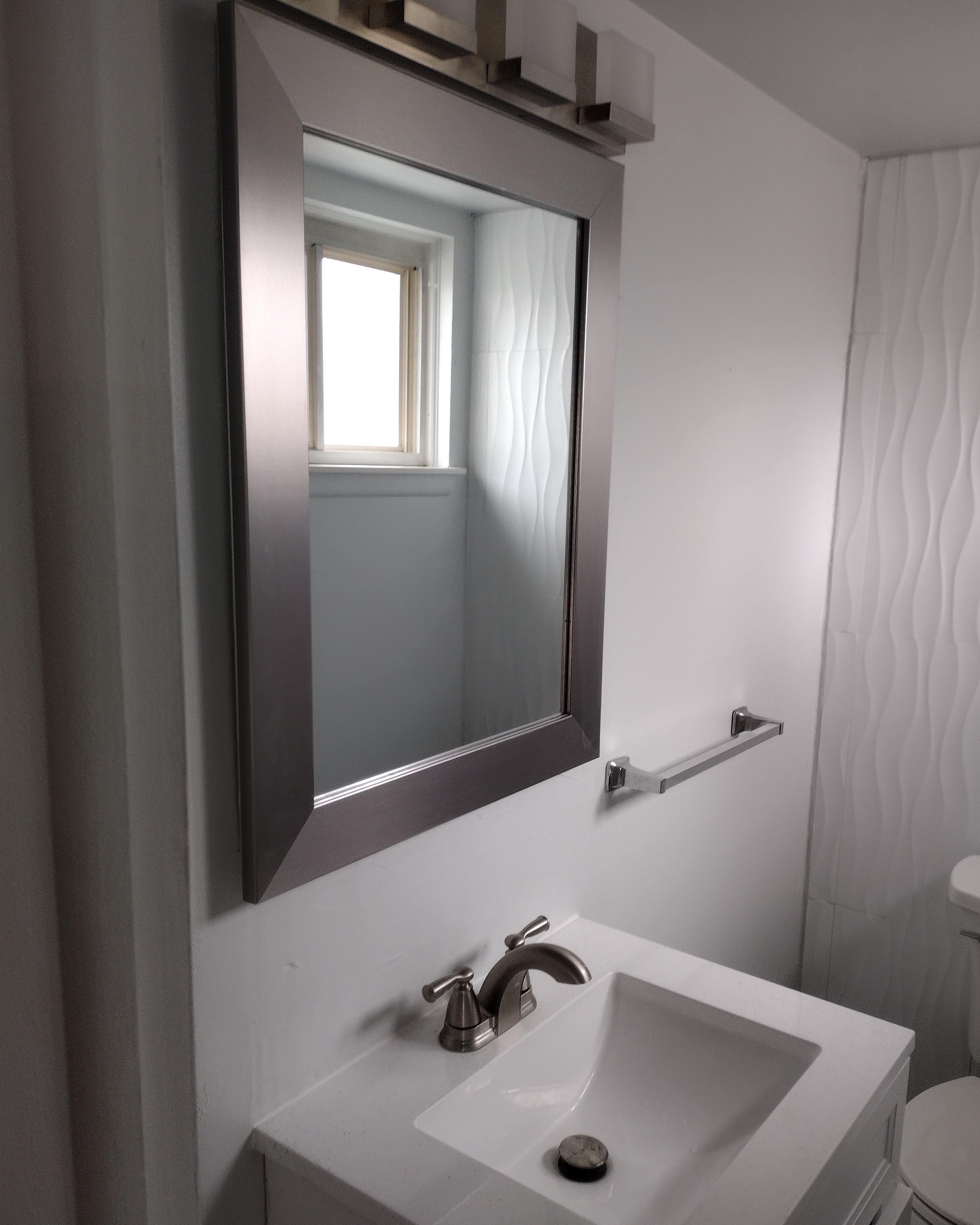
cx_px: 491
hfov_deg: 50.0
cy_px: 651
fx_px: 1051
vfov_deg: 60.4
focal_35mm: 29
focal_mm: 4.71
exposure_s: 1/60
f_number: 1.7
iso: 198
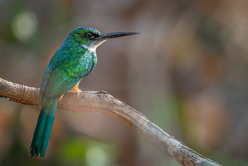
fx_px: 7120
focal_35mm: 1033
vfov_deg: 1.3
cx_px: 185
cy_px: 92
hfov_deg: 2.0
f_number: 4.5
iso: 1800
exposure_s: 1/1000
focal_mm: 400
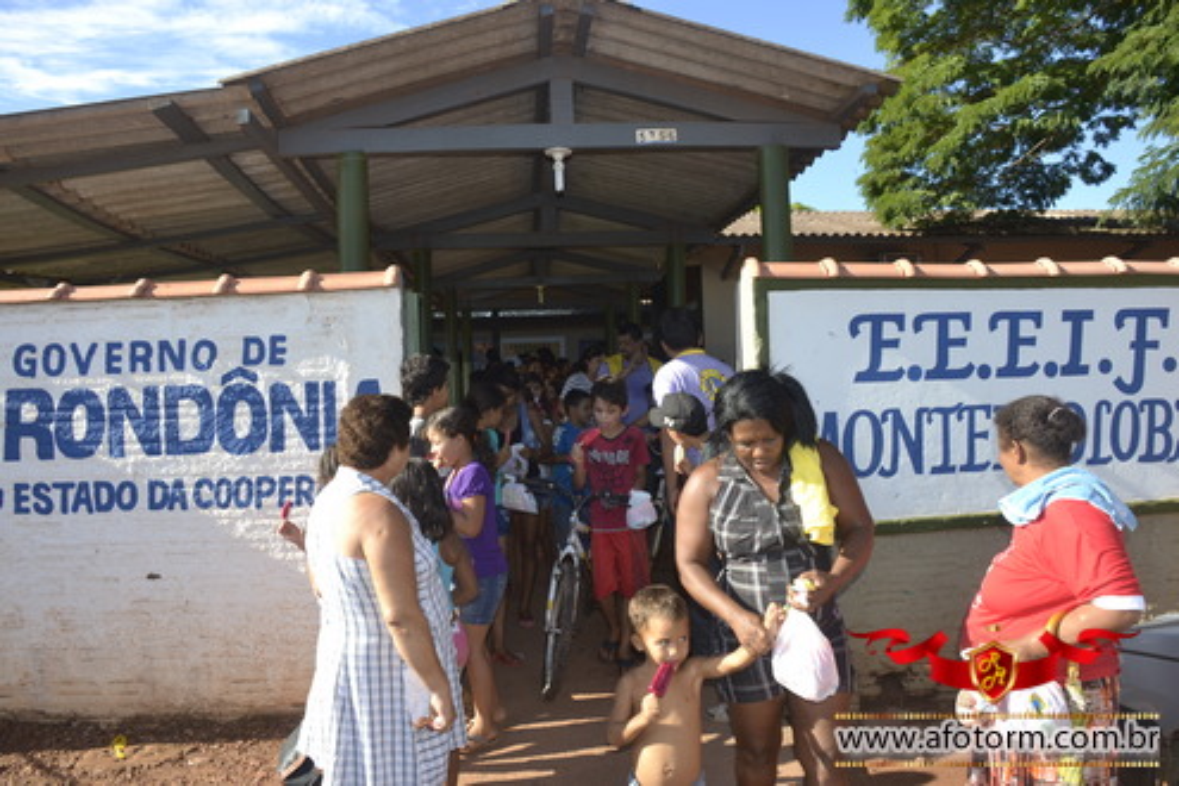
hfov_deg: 61.9
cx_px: 590
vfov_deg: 43.6
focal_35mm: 30
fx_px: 982
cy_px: 393
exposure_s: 1/200
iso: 100
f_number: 6.3
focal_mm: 20
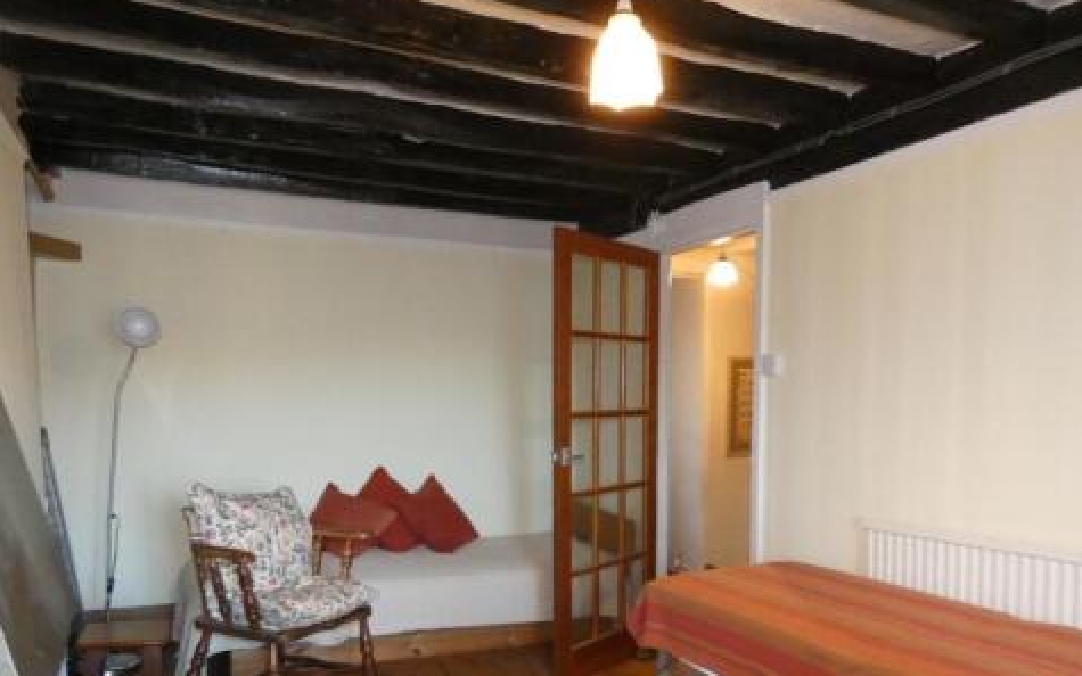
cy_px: 481
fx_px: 767
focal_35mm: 26
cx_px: 589
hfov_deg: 70.3
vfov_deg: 46.4
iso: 800
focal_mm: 3.6
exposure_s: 1/60
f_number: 2.8
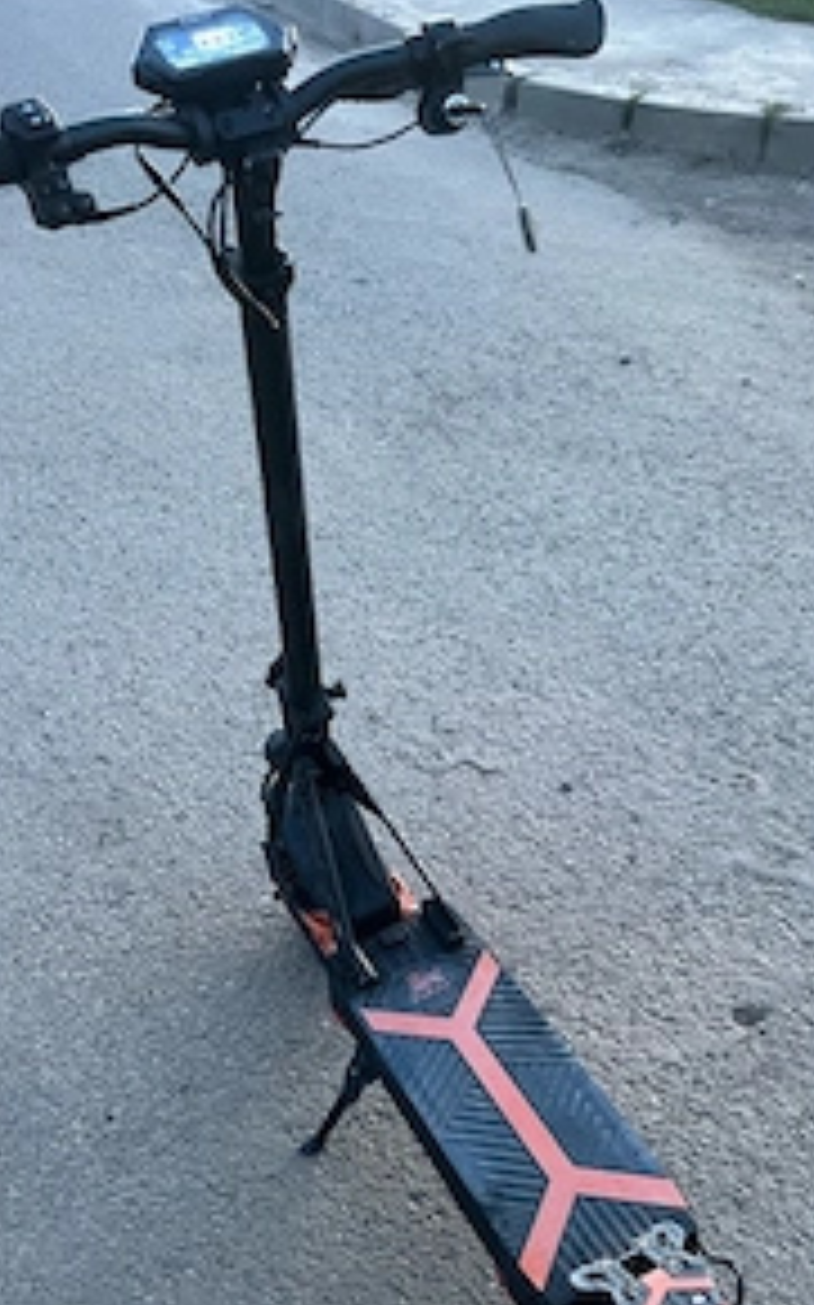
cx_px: 441
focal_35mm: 38
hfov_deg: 33.5
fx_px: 1350
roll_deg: +0.6
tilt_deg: -42.1
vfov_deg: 50.6
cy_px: 878
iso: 500
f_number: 1.5
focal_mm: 5.7
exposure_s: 1/60
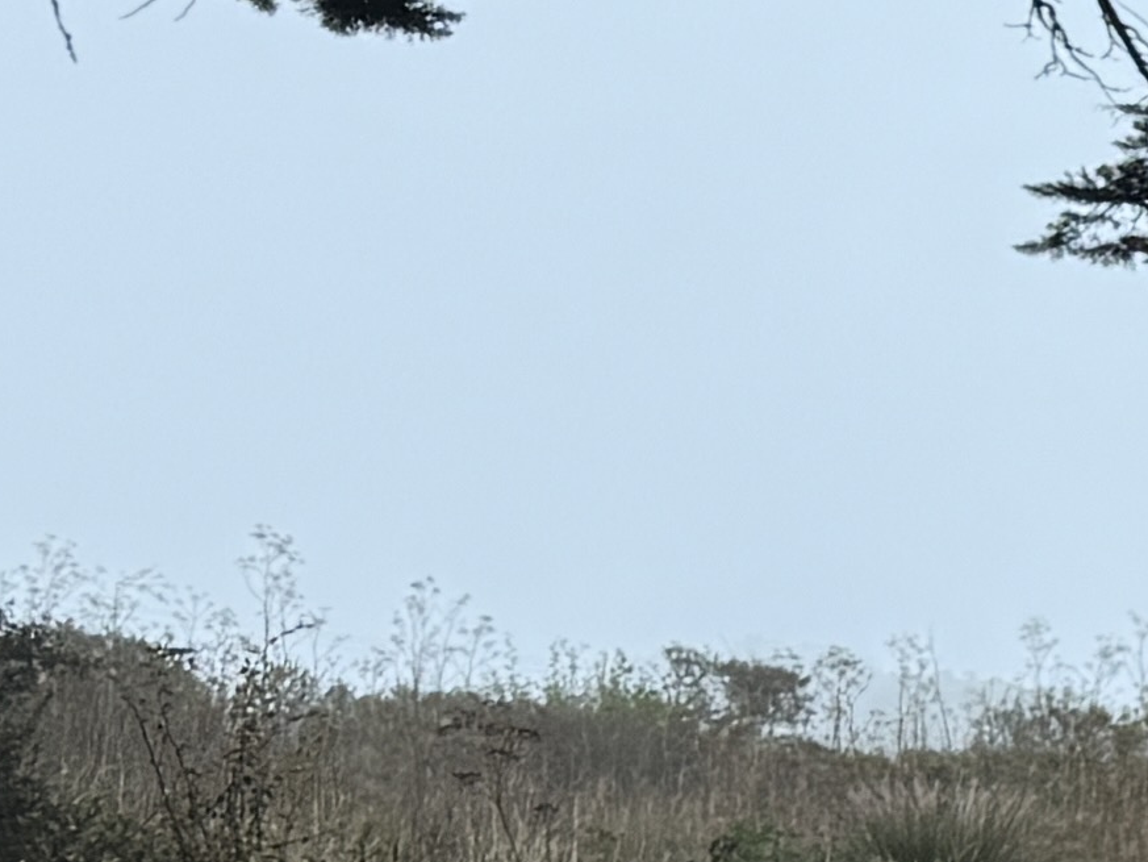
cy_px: 1258
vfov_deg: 9.2
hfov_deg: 10.6
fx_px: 5207
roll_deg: +1.4
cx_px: 2833
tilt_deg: -3.2
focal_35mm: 157
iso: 64
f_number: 1.78
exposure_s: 1/176
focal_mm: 6.76
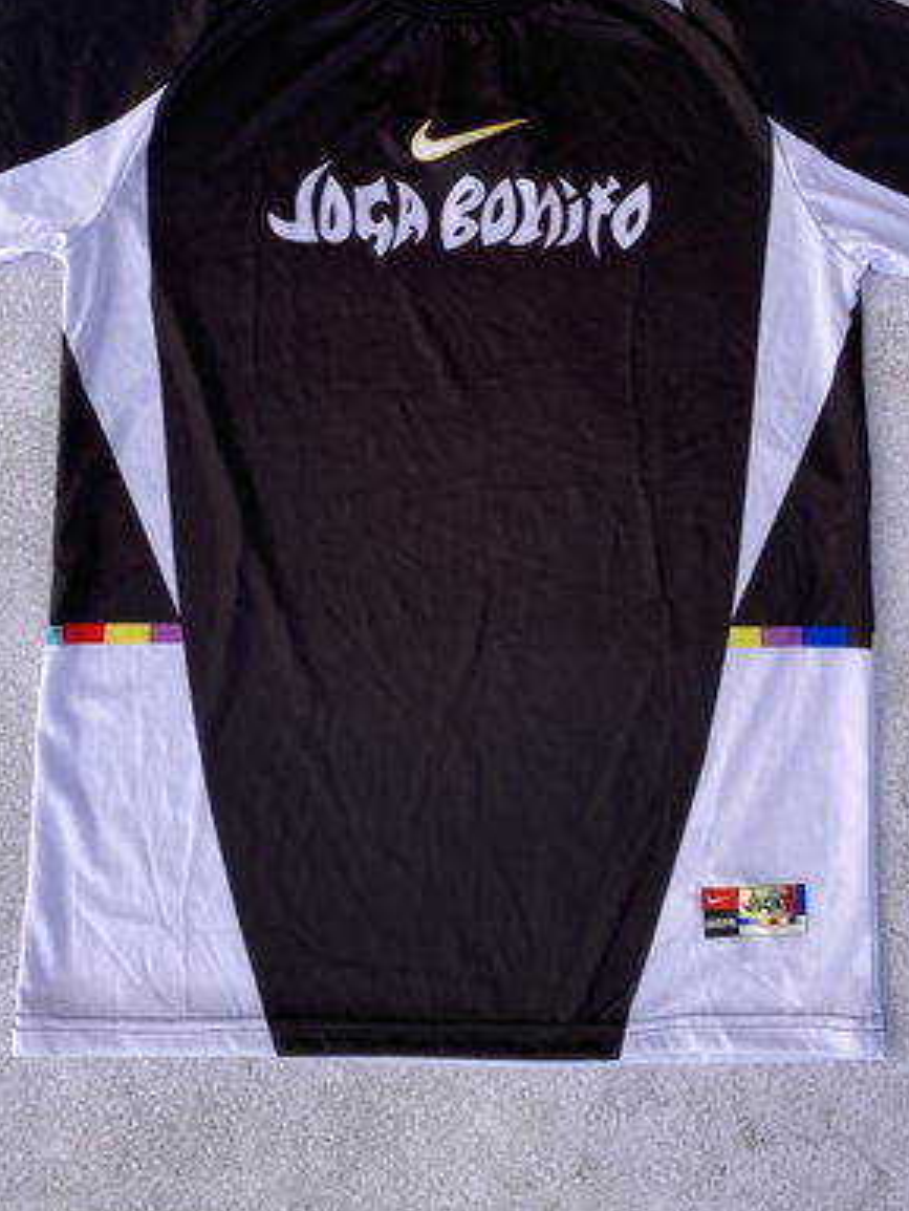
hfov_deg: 39.7
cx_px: 447
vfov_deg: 50.4
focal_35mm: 36
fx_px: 1260
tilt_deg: -81.2
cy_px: 401
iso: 32
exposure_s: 1/1193
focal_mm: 4.25
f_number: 1.8
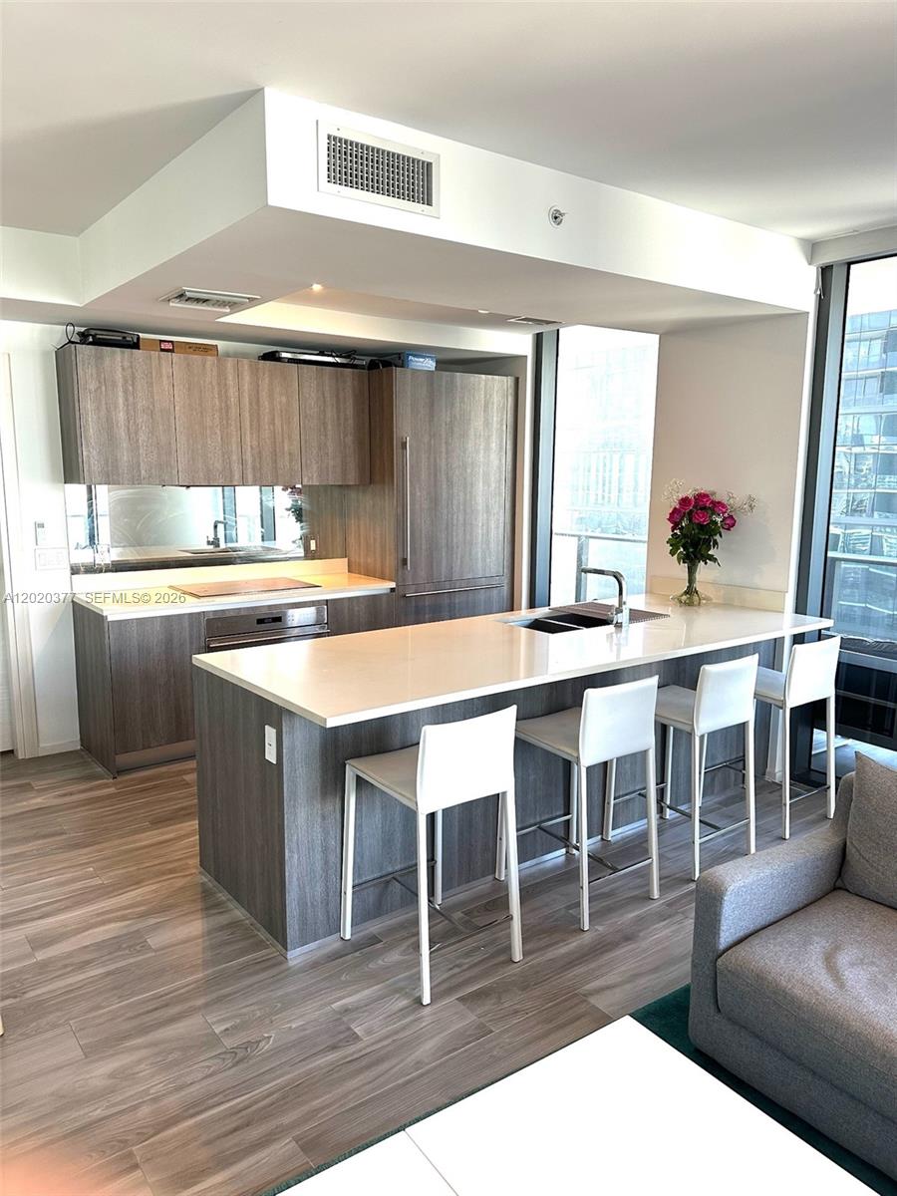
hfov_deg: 56.8
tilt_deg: -9.8
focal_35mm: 24
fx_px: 829
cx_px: 448
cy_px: 598
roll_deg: -0.6
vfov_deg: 71.6
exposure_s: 1/120
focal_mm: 6.86
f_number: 1.78
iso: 160
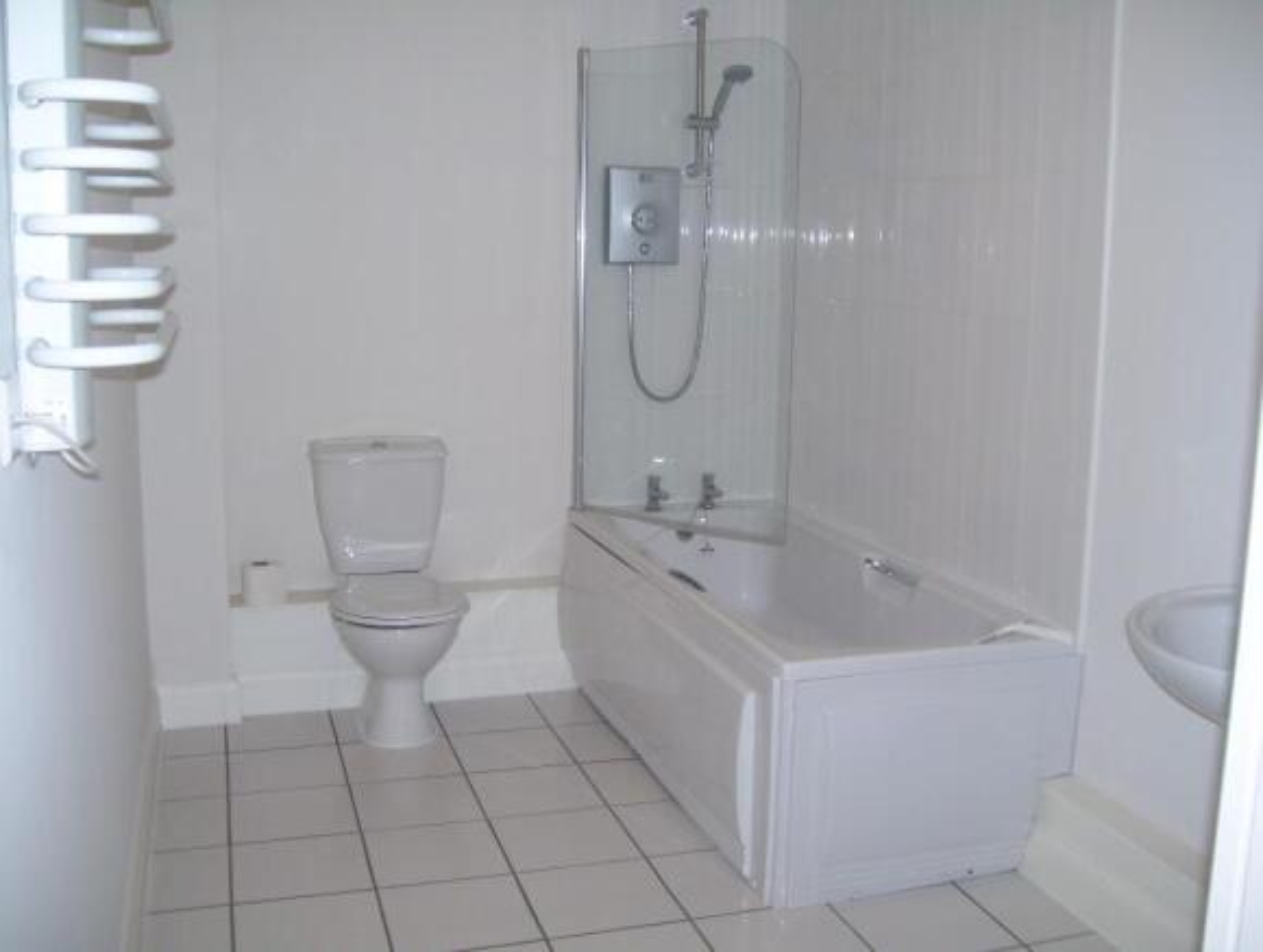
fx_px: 1316
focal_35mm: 36
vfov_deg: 39.8
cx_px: 632
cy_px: 476
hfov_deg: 51.3
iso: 80
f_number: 2.7
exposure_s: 1/60
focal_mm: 6
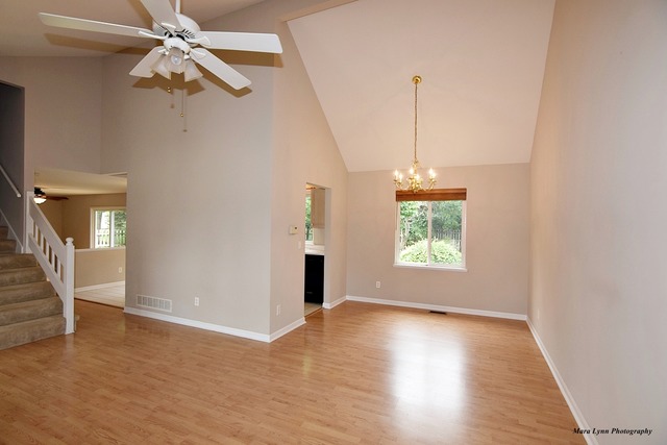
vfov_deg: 72.1
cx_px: 334
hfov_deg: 95.0
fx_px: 306
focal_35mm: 16
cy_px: 222
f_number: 5.6
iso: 450
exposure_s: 1/125
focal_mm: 11
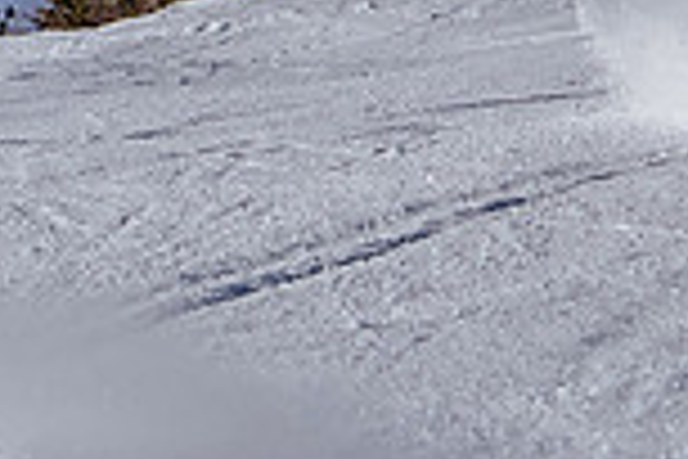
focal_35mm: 434
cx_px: 329
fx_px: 8294
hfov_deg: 4.8
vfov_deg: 3.1
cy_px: -439
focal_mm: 40
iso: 200
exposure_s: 1/3200
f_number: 5.6
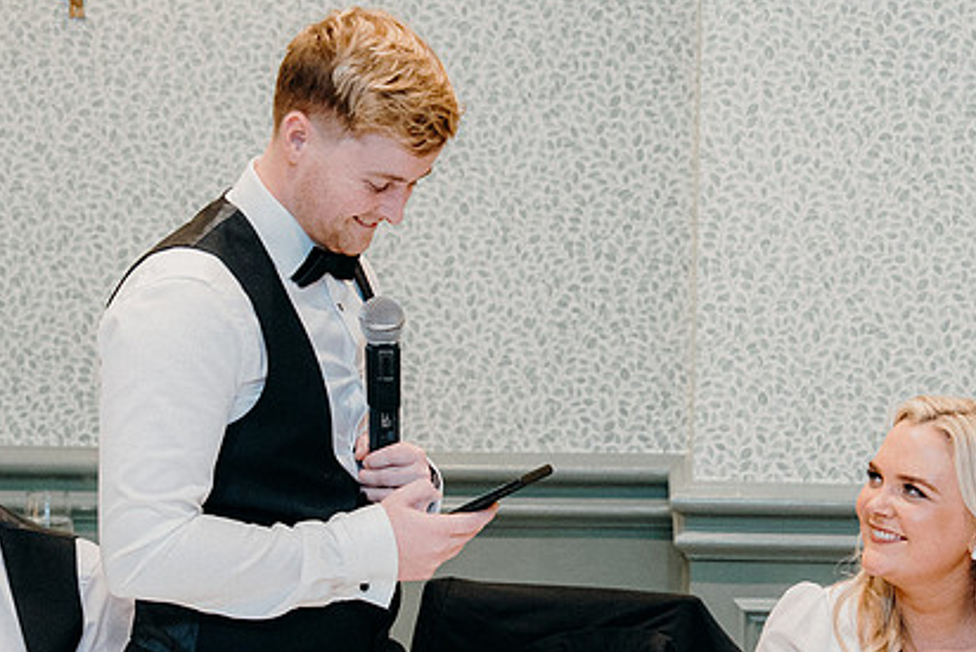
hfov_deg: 16.5
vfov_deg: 11.1
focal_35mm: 124
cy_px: 430
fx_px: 3363
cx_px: 663
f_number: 3.5
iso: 2500
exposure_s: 1/160
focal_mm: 59
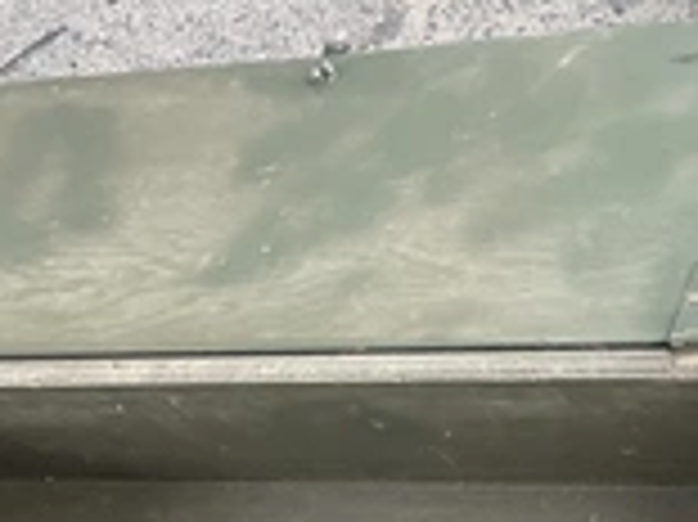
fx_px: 1612
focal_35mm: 80
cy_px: 468
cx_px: 302
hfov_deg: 24.4
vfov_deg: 18.1
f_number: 2.4
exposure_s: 1/120
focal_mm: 3.3
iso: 64
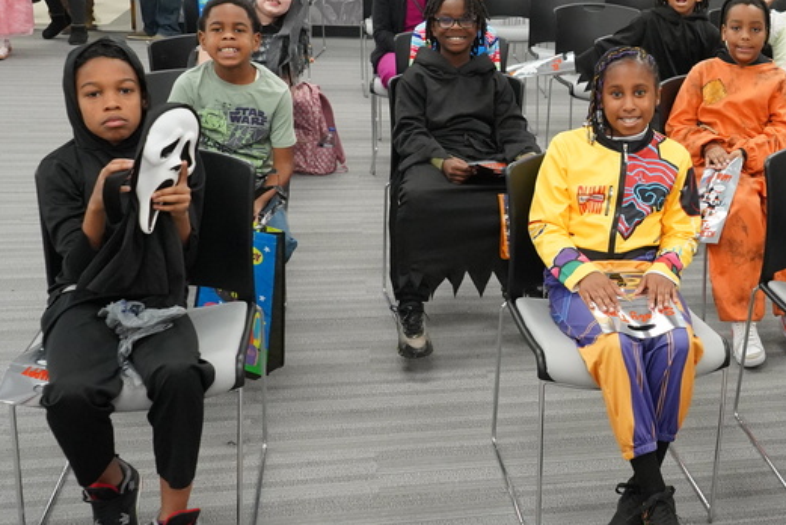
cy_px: 176
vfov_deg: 24.5
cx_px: 709
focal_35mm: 55
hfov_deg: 34.2
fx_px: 1201
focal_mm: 28
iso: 6400
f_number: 6.3
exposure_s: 1/250
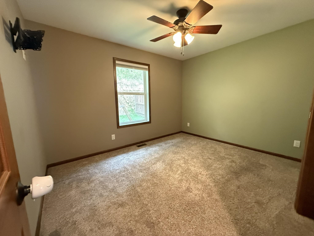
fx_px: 127
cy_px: 118
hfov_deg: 102.1
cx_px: 157
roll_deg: +0.5
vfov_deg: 85.7
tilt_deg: -8.2
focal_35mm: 14
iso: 800
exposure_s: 1/60
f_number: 2.2
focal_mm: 2.22
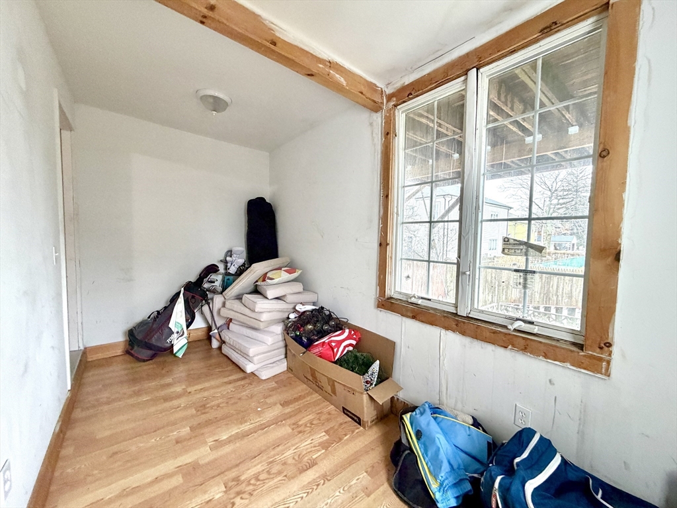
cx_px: 338
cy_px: 254
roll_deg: -1.3
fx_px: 274
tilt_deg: -3.0
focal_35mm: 14
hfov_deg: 102.1
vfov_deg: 85.7
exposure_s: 1/73
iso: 320
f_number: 2.2
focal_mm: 2.22
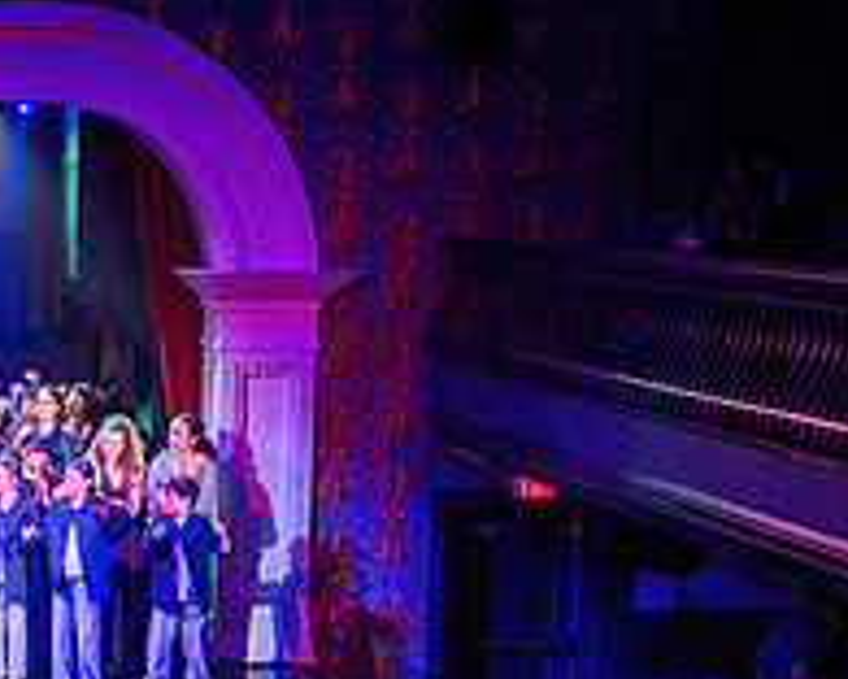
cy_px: 478
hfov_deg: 20.8
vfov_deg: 18.2
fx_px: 2108
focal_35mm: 84
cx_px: -244
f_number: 2
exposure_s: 1/200
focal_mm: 28
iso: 1600
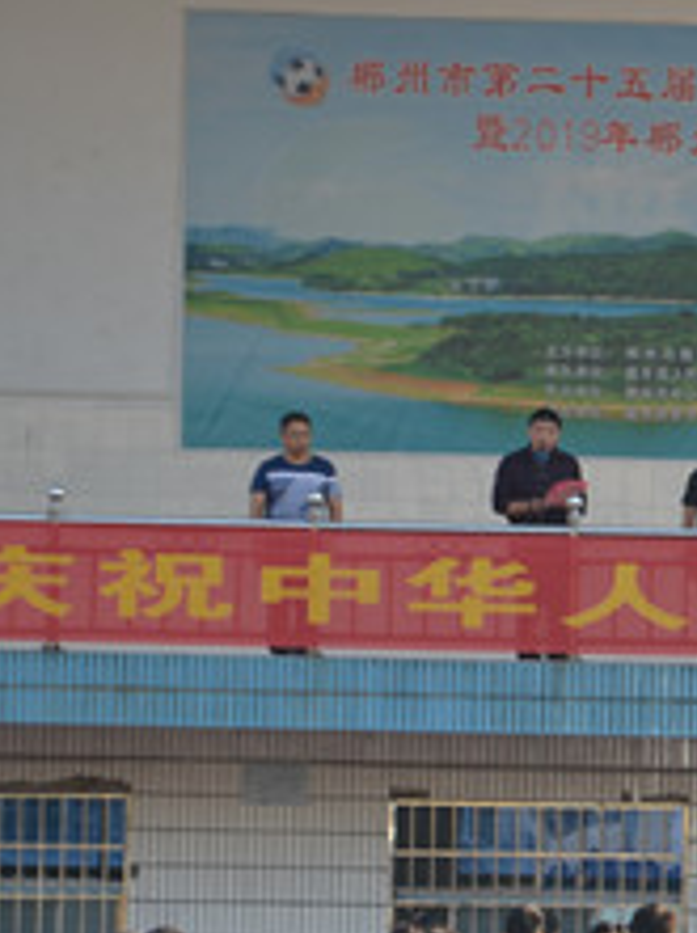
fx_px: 7377
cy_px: 631
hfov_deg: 5.4
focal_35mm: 274
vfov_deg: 7.2
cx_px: 853
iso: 180
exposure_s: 1/250
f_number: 5.3
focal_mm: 70
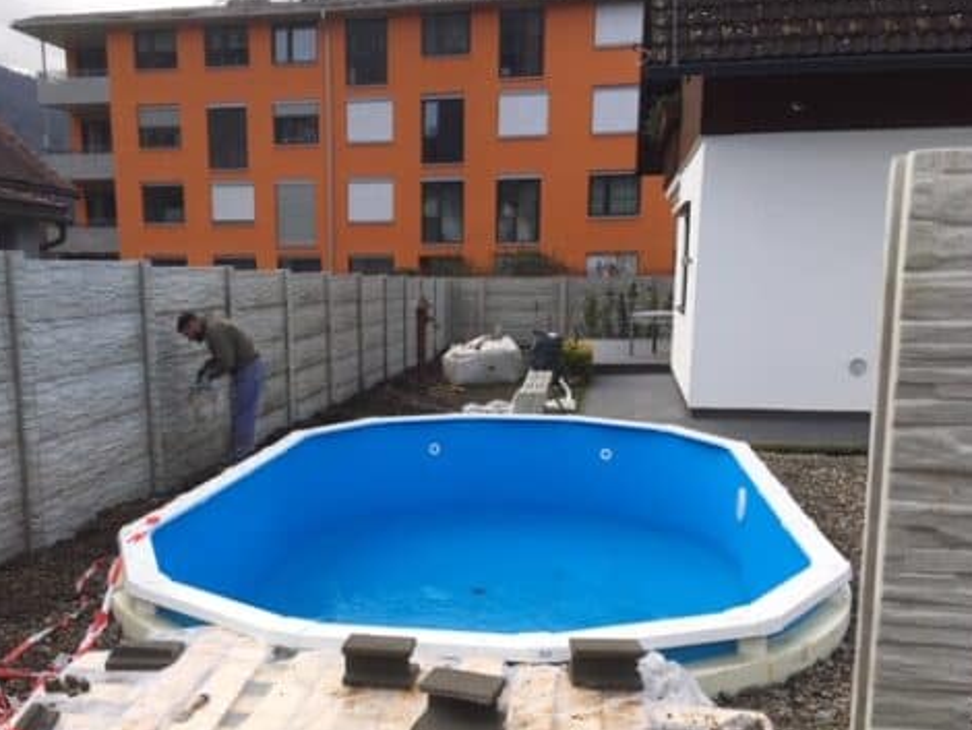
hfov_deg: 49.7
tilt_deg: -11.7
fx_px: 1039
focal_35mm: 37
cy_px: 451
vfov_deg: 38.5
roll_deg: +0.4
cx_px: 378
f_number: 2.2
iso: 25
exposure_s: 1/596
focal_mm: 4.15
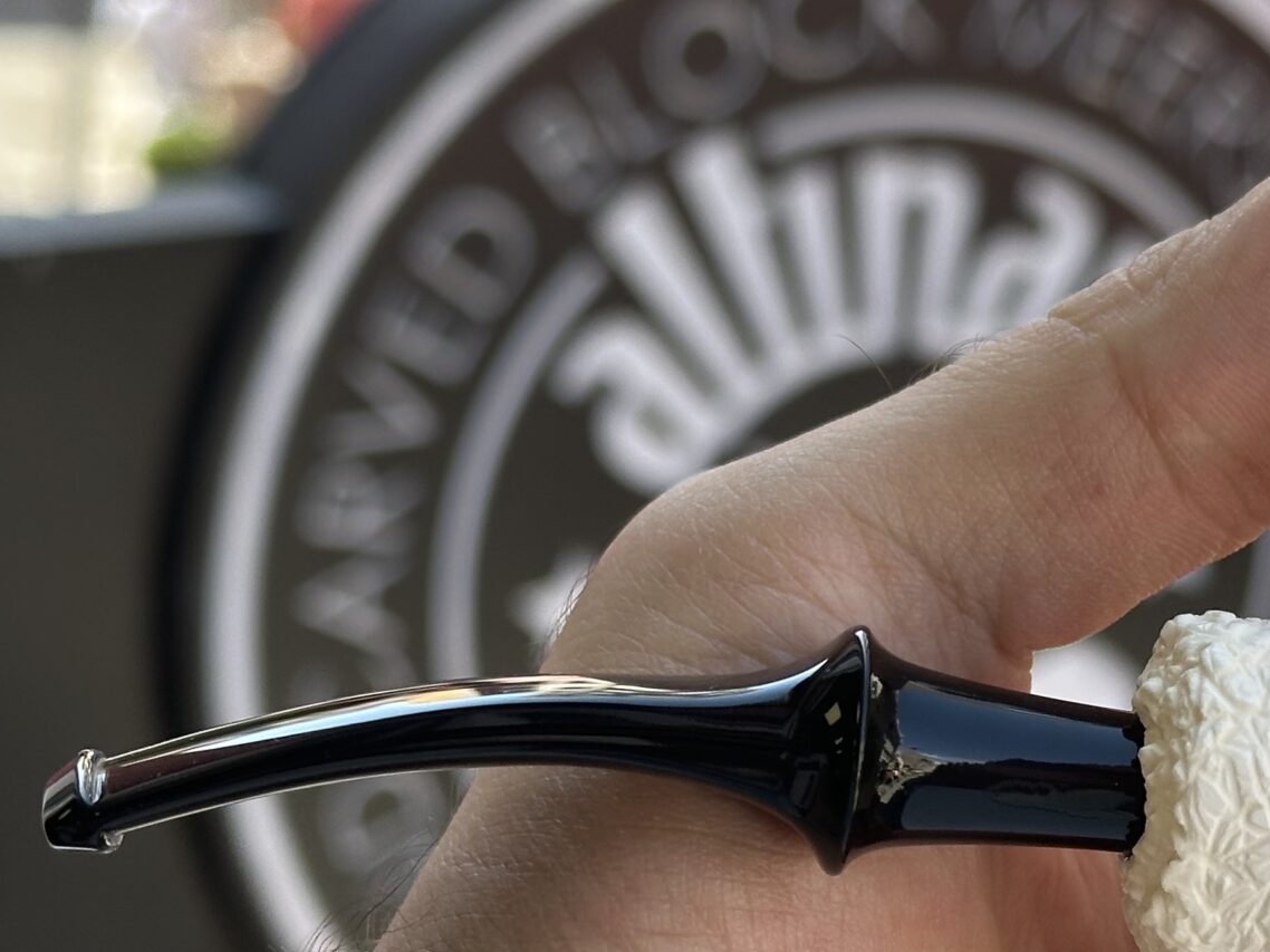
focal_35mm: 108
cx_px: 1134
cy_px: 732
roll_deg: -0.9
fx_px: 3961
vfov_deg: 13.6
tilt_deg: -20.1
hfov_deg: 17.9
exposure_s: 1/631
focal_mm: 6.86
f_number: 1.78
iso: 64
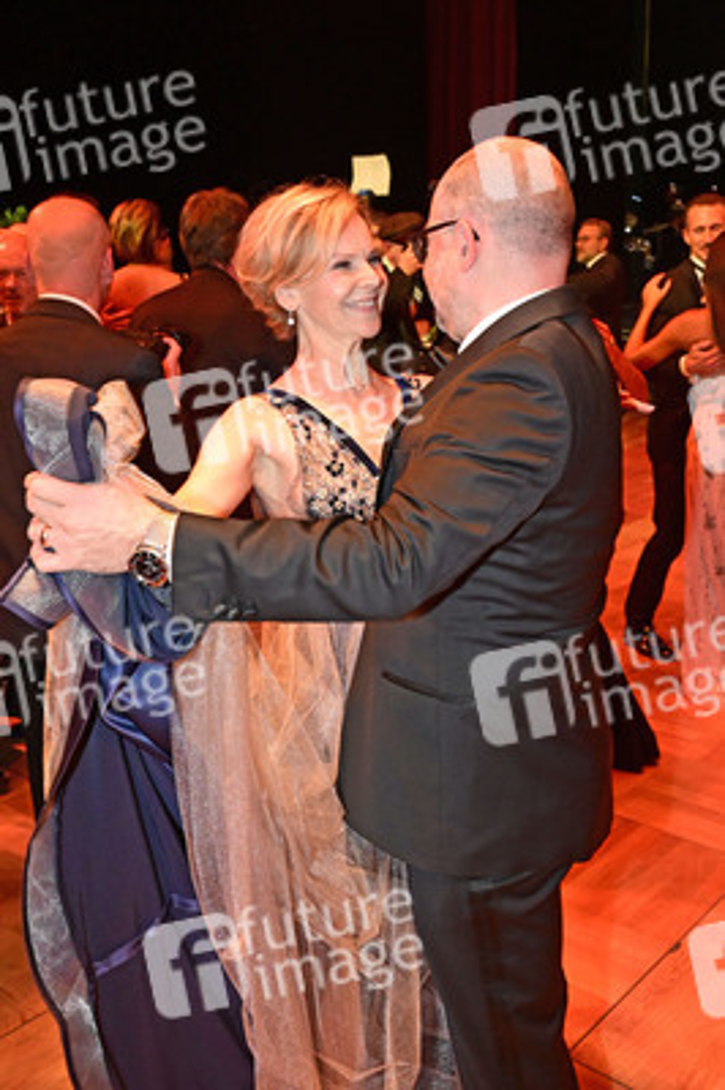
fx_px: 726
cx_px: 362
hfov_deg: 53.1
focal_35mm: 24
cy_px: 545
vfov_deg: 73.8
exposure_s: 1/200
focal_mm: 24
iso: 2500
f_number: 5.6
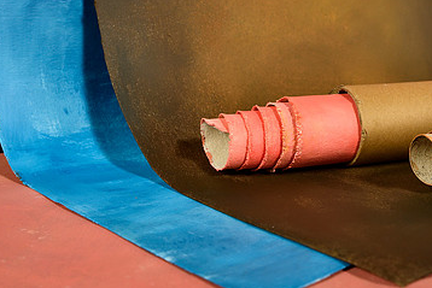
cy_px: 133
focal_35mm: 47
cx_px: 189
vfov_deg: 28.7
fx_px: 564
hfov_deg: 41.8
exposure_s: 1/250
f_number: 4.5
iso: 400
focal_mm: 29
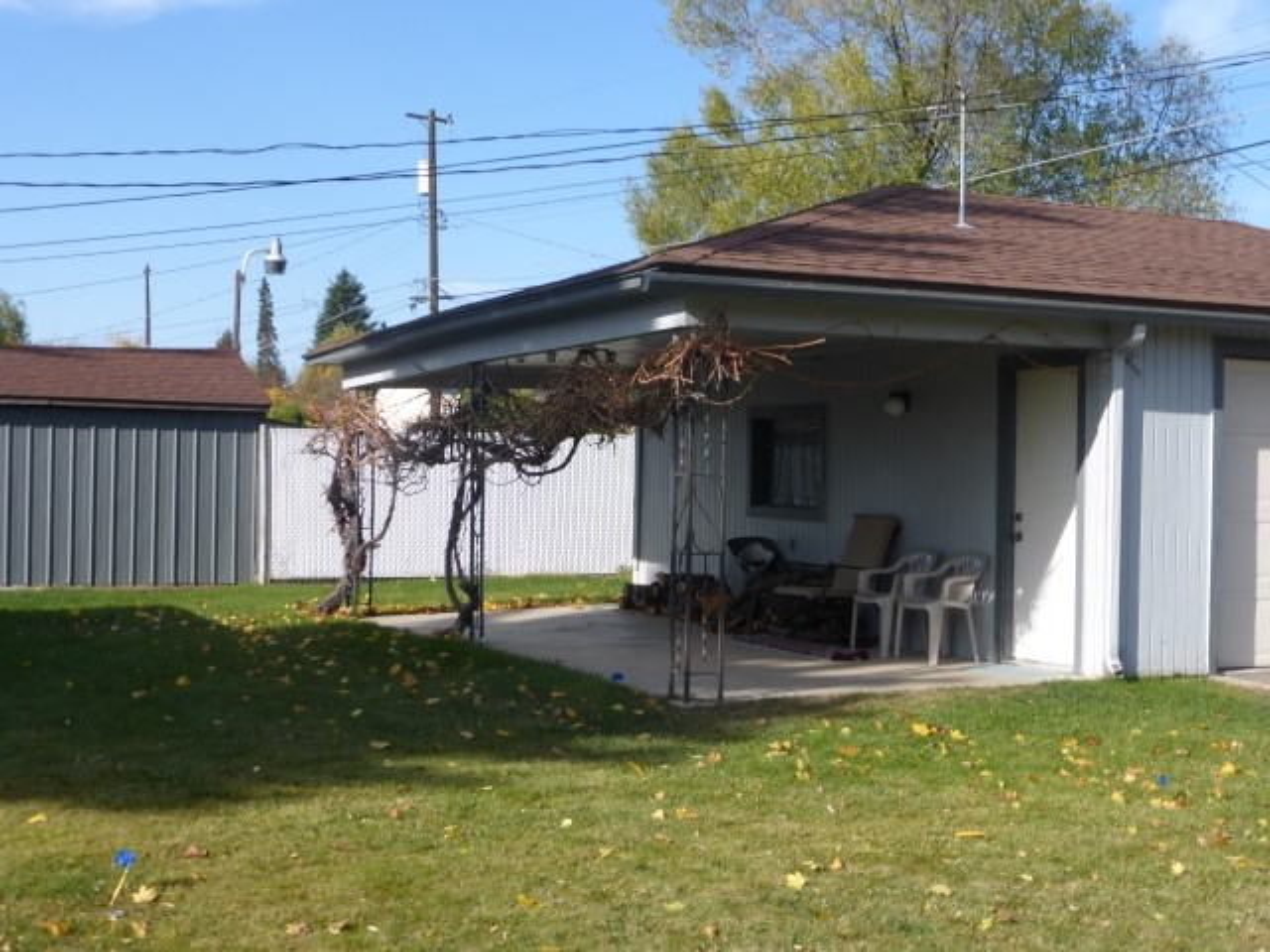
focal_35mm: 49
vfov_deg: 29.7
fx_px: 1798
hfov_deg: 38.9
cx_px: 635
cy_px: 476
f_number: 4.2
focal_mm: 8.5
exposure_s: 1/640
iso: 100
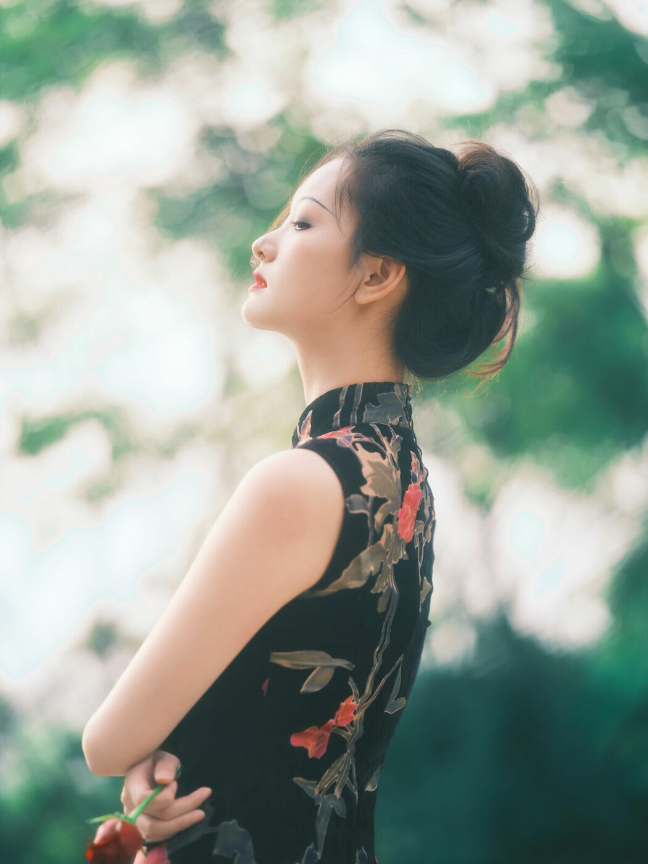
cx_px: 324
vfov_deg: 22.5
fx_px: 2171
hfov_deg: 17.0
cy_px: 432
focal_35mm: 87
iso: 400
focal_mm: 110
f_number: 2
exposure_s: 1/1600
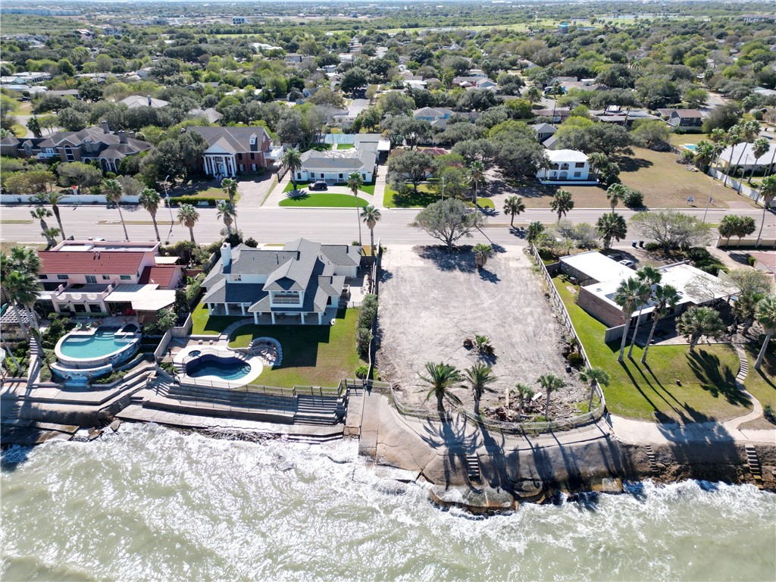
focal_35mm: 24
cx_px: 388
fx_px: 538
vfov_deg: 56.8
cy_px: 291
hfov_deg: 71.6
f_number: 1.7
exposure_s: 1/2500
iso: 200
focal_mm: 6.72
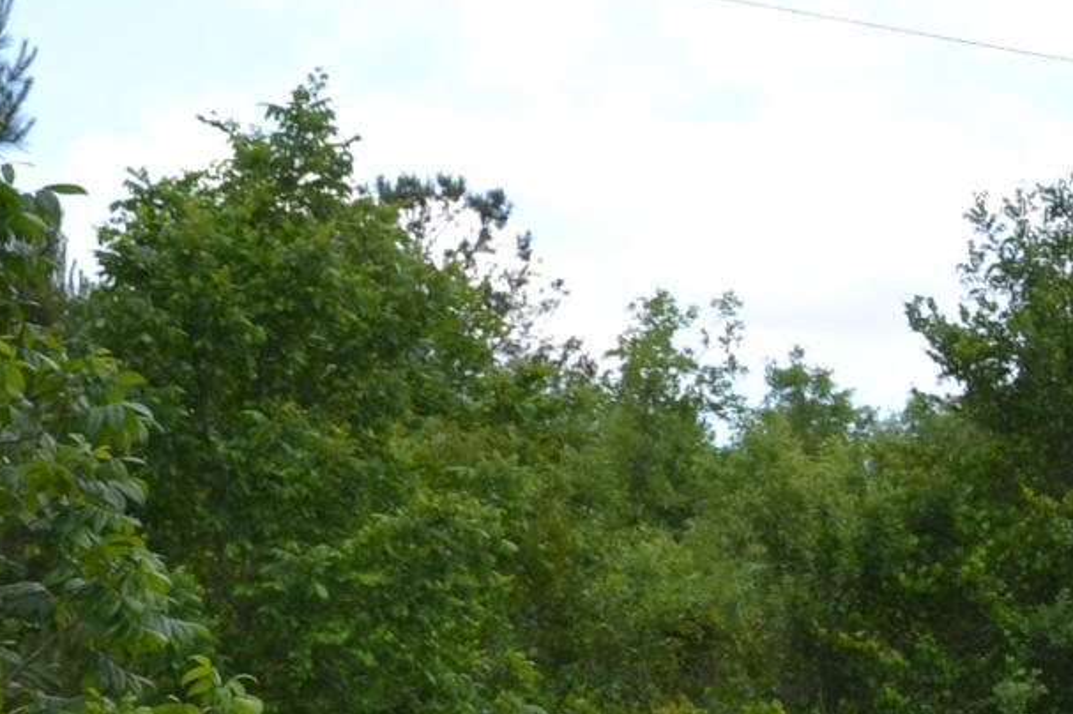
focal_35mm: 178
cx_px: 1124
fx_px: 5302
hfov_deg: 11.4
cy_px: 589
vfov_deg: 7.7
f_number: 5.6
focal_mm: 24
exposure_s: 1/200
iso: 100
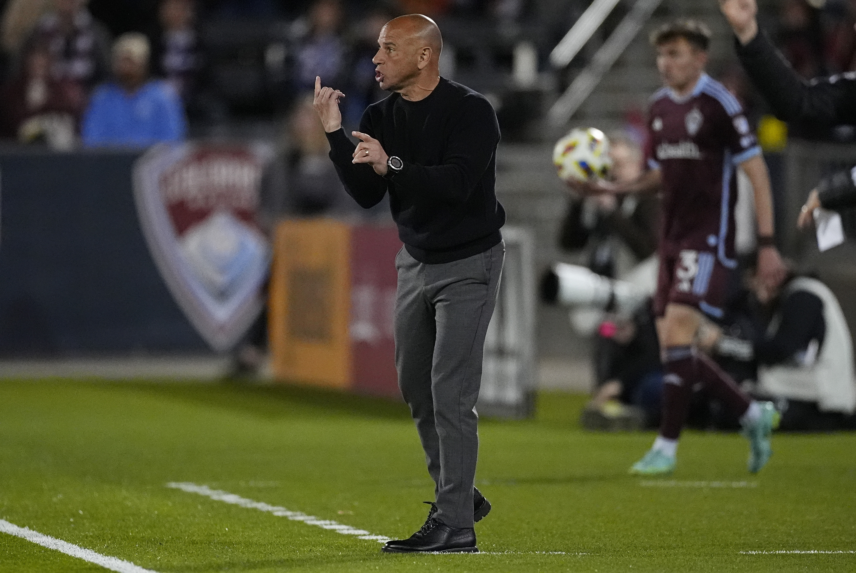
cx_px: 428
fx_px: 21418
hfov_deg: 2.3
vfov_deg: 1.5
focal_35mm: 900
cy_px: 286
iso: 6400
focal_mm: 600
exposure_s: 1/2000
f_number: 4
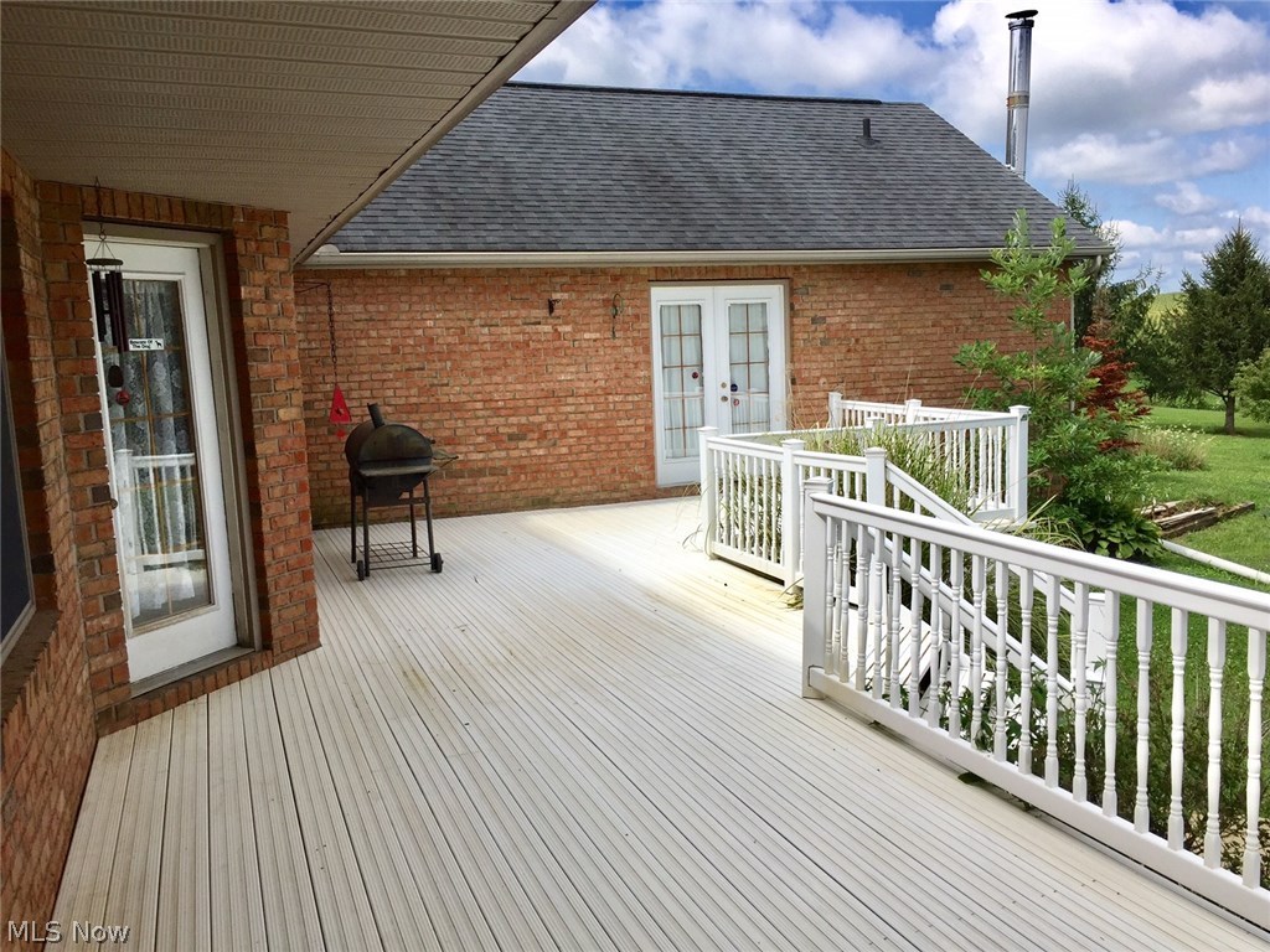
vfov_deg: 48.2
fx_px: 1064
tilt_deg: -4.3
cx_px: 635
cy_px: 476
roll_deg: +1.6
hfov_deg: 61.7
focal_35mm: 29
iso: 32
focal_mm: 4.15
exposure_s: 1/1883
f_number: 2.2
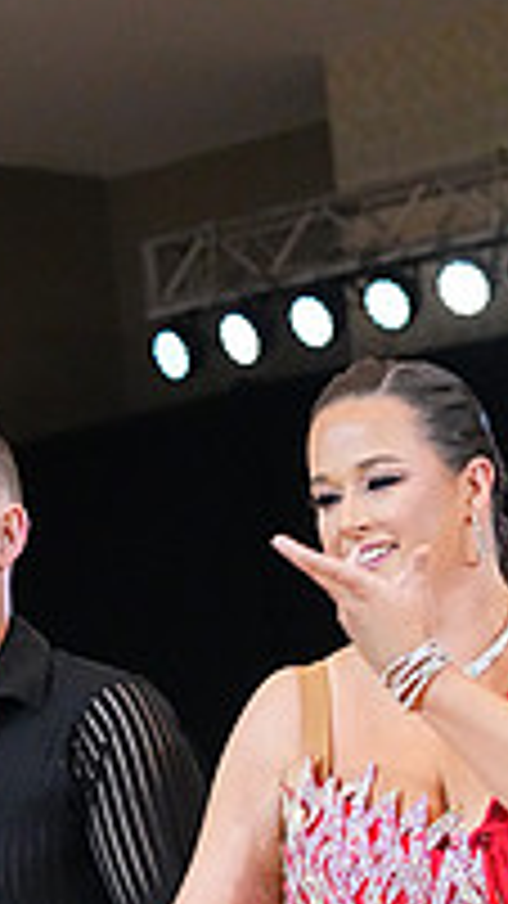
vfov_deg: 9.7
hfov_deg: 5.6
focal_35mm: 218
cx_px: 407
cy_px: 1232
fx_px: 5223
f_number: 5
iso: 12800
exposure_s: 1/400
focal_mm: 72
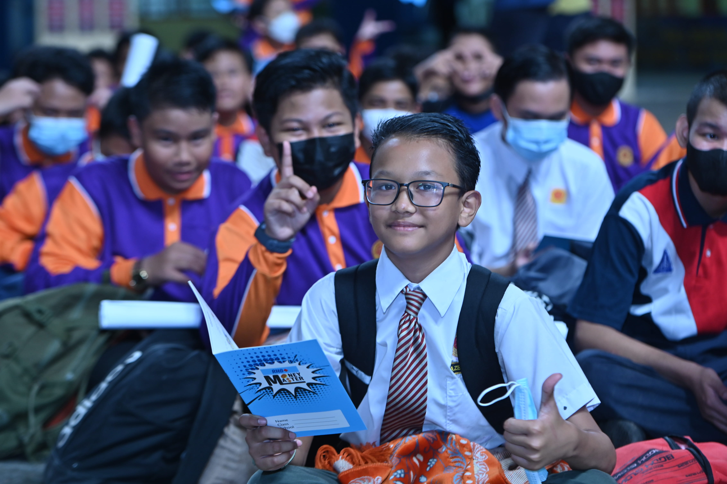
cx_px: 364
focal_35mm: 110
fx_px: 2221
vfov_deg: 12.4
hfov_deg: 18.6
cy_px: 242
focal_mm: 110
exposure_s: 1/125
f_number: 4
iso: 1000
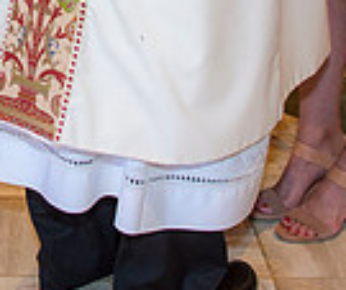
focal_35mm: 128
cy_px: -246
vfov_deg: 11.4
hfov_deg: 14.4
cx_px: -58
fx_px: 1335
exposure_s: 1/100
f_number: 4
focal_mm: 27
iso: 1000
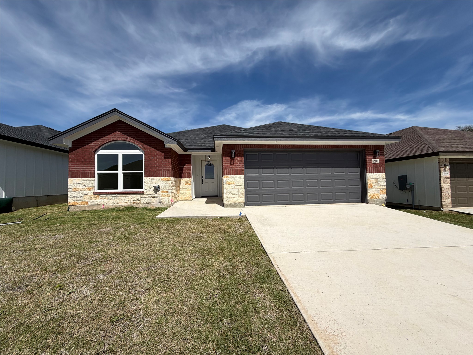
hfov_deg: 102.1
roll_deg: +2.3
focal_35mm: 14
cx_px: 236
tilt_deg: +3.2
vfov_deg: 85.7
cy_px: 178
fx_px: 191
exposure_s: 1/1656
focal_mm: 2.22
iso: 20
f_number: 2.2
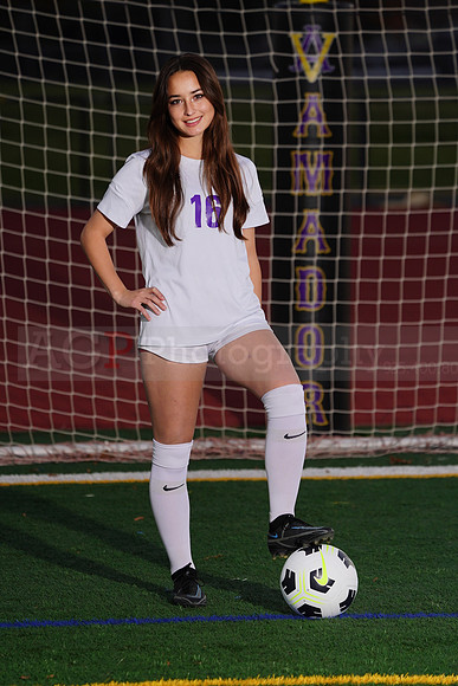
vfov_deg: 8.0
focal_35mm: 256
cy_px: 343
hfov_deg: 5.4
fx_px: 4882
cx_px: 229
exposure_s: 1/200
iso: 320
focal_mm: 256
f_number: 5.6
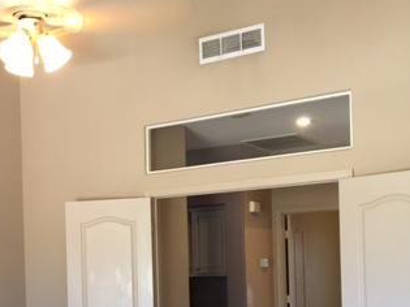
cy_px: 274
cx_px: 53
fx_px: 699
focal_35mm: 59
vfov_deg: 24.1
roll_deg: +0.7
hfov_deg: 31.4
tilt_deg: +0.3
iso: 80
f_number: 2.2
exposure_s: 1/30
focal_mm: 4.15
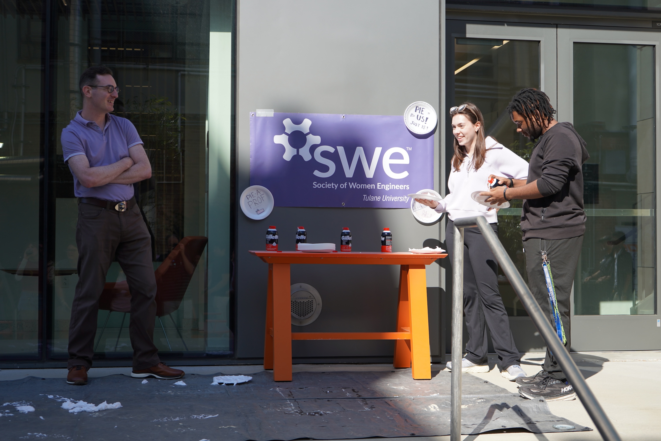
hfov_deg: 39.6
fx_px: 918
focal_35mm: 50
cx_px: 330
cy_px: 220
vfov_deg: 27.0
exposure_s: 1/500
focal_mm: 50
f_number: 5
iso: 100
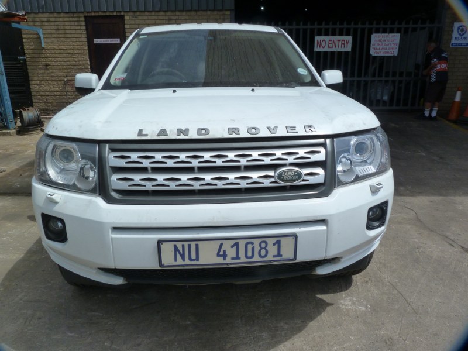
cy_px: 176
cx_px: 234
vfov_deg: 54.9
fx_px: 338
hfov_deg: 69.4
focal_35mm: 25
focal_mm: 4.5
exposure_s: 1/500
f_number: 5.6
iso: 125
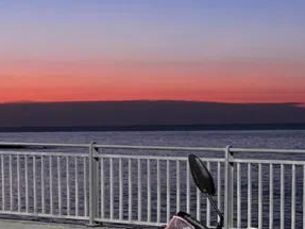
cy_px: 170
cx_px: 336
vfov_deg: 24.9
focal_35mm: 58
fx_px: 511
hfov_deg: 29.9
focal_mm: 5.7
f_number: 1.5
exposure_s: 1/33
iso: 640
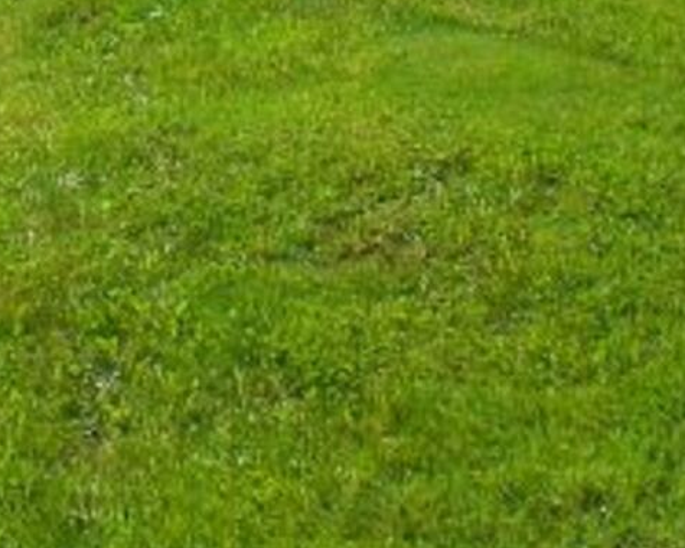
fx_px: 3041
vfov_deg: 9.9
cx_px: 35
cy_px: -304
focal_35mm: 150
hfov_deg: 12.7
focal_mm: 6.3
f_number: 4.4
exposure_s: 1/400
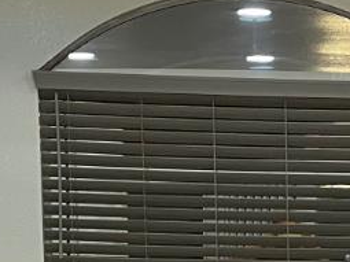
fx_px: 1486
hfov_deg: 12.8
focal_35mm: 147
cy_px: 427
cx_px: 502
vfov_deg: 9.7
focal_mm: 5.1
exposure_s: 1/42
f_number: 1.6
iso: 100
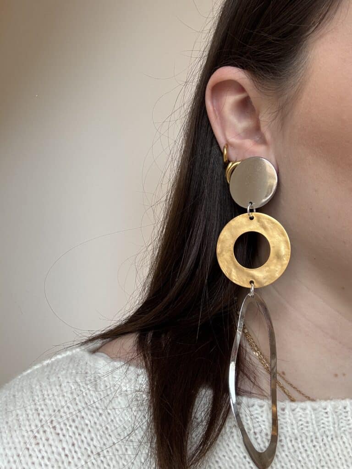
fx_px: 407
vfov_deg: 60.0
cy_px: 234
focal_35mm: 30
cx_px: 176
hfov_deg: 46.8
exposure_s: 1/121
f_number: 1.9
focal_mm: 2.69
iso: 25
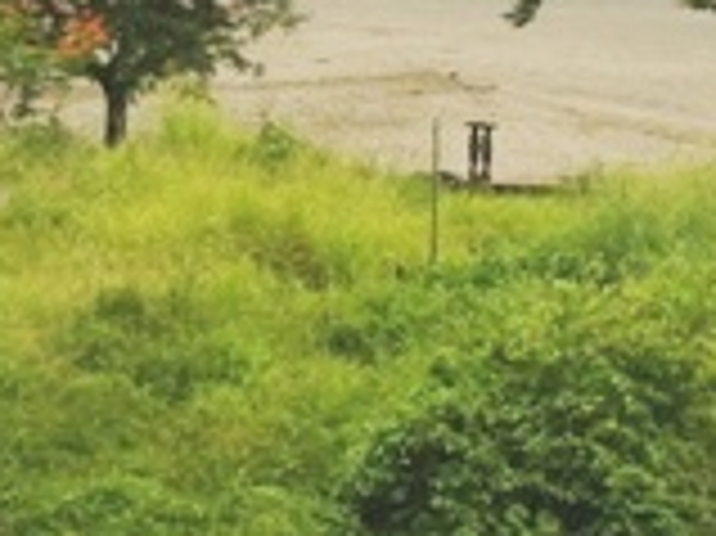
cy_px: -333
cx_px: 455
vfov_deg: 10.1
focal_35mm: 141
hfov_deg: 14.0
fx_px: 2914
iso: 80
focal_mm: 3.85
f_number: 2.8
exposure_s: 1/1774
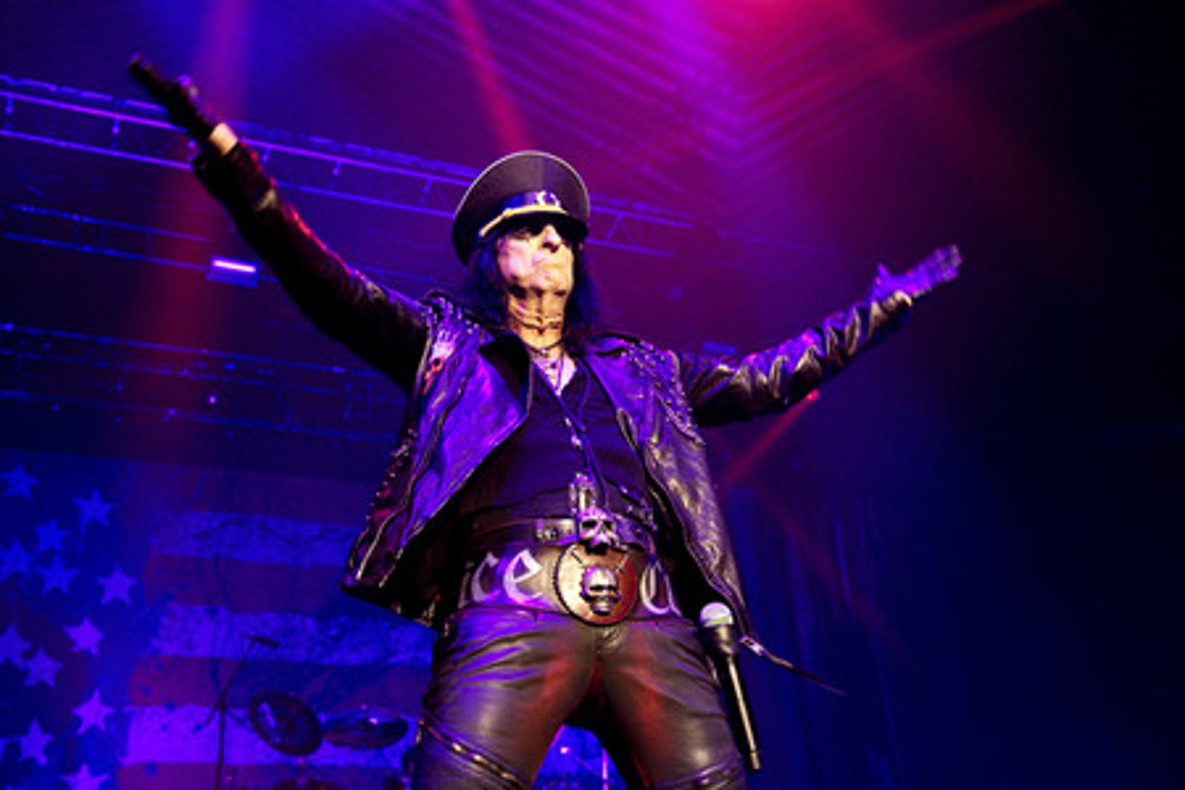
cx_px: 592
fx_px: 1119
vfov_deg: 38.9
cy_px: 395
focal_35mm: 34
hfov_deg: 55.8
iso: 1600
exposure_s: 1/200
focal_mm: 34
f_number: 3.5
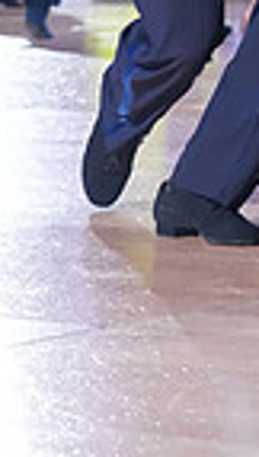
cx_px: 548
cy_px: -345
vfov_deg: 9.0
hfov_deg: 5.2
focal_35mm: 229
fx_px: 2781
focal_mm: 54
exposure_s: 1/250
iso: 3200
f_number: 4
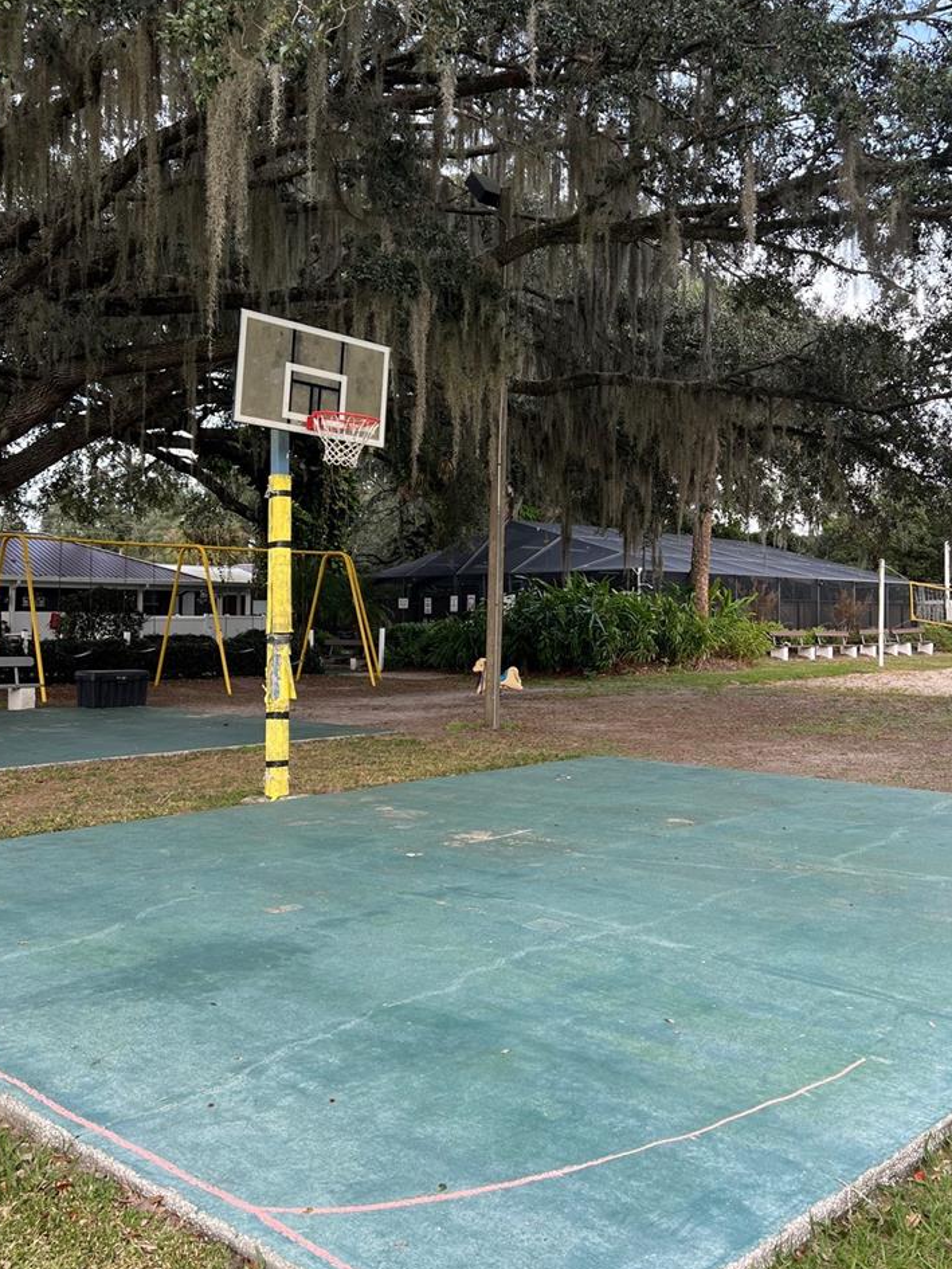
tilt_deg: +4.4
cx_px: 546
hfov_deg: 42.8
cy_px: 557
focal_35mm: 33
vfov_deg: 55.2
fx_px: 1210
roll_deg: +0.1
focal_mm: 5.7
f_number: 1.5
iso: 40
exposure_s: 1/161
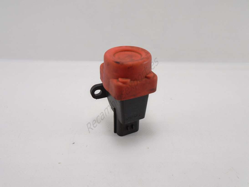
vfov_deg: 53.0
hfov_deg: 67.3
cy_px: 94
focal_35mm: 26
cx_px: 124
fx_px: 187
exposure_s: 1/125
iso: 100
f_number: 3.2
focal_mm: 4.6
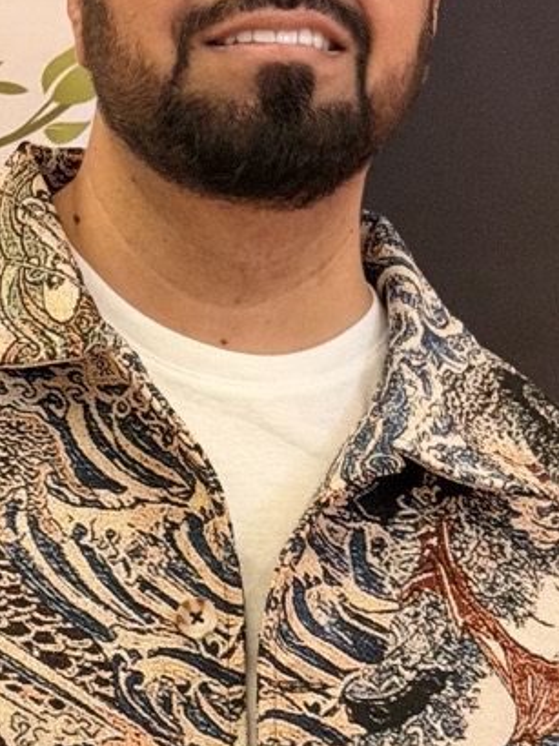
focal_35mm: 164
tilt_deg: -4.5
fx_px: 3535
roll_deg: +0.3
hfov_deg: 9.0
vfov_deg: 12.0
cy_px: 611
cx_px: 166
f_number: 1.78
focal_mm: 6.76
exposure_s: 1/30
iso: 640
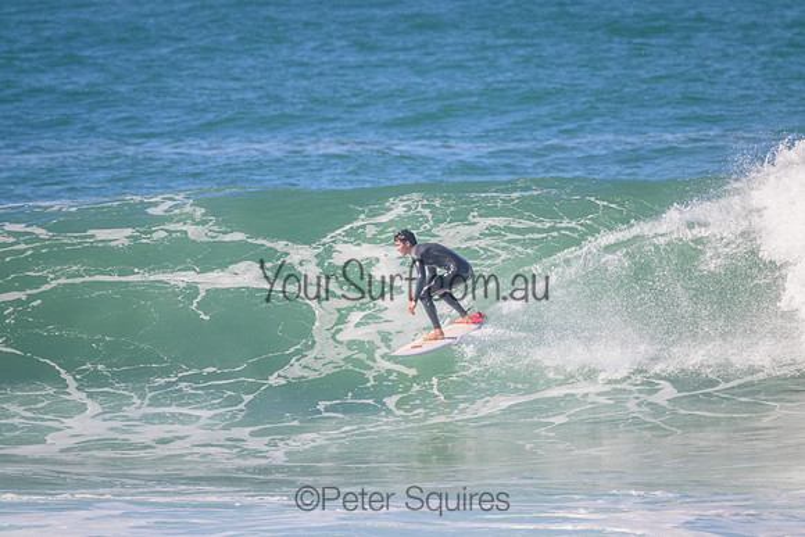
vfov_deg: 1.7
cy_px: 268
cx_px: 402
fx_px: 17892
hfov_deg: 2.6
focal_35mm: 800
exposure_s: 1/2000
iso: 1600
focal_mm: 800
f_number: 11
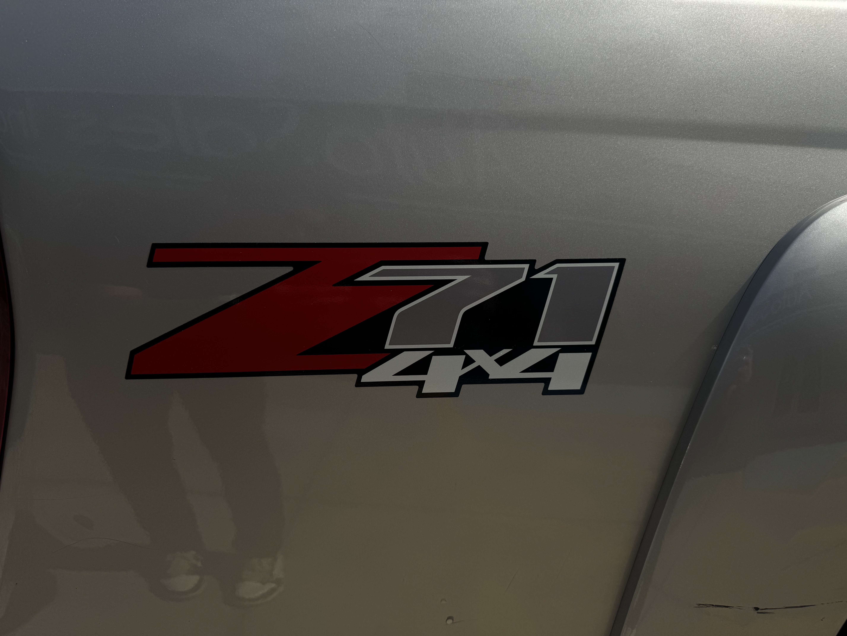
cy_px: 318
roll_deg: -1.1
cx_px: 424
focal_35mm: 24
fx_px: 587
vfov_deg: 56.8
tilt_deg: -15.3
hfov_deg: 71.6
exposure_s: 1/9009
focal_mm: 6.76
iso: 80
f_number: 1.78
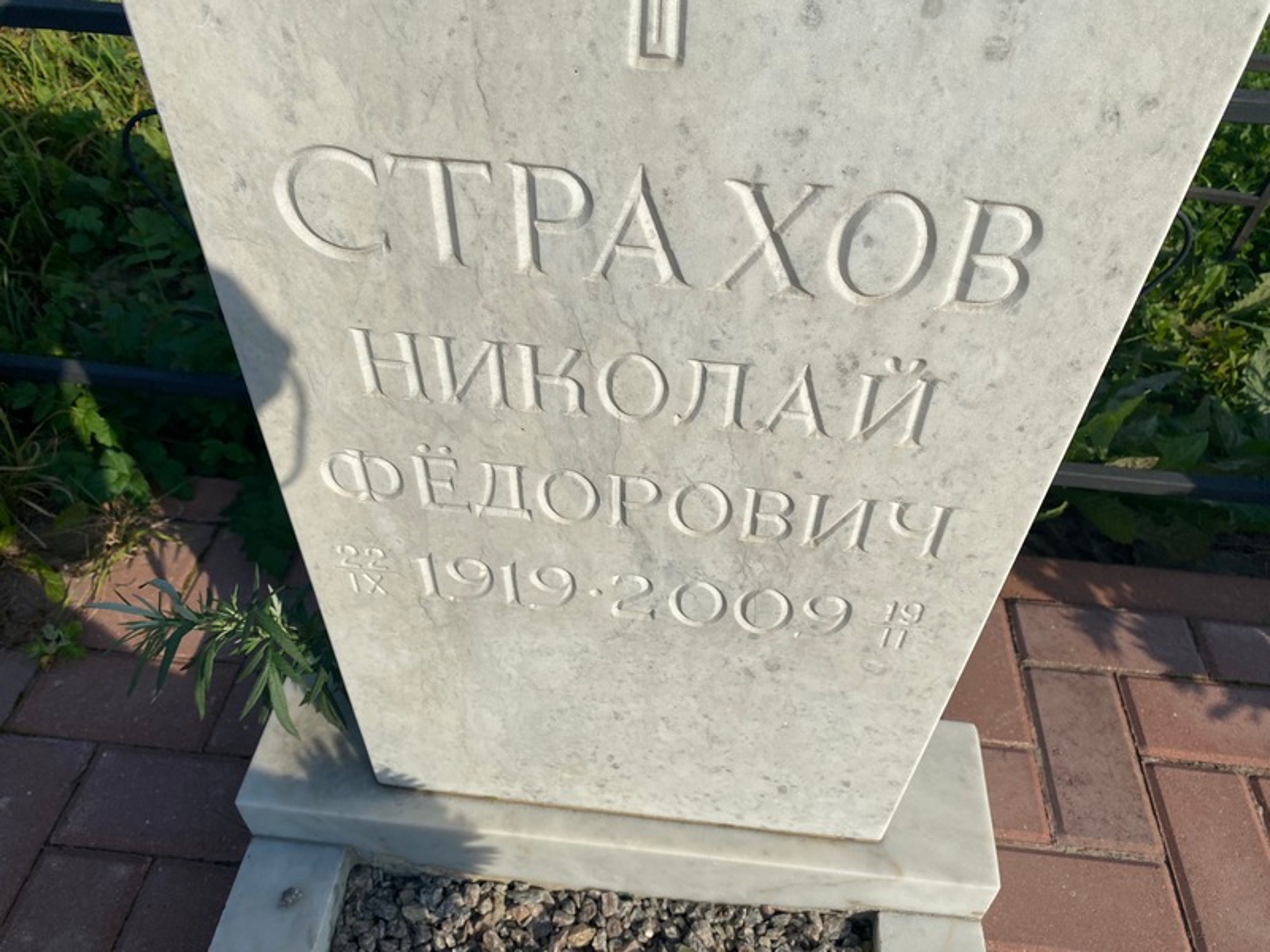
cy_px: 476
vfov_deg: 53.1
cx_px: 635
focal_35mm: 26
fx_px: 954
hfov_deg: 67.3
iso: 32
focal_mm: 4.25
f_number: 1.8
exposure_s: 1/6061
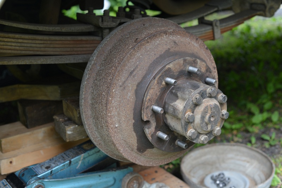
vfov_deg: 27.0
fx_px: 392
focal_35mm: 50
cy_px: 94
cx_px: 141
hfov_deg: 39.6
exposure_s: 1/80
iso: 200
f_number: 4.5
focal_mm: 50
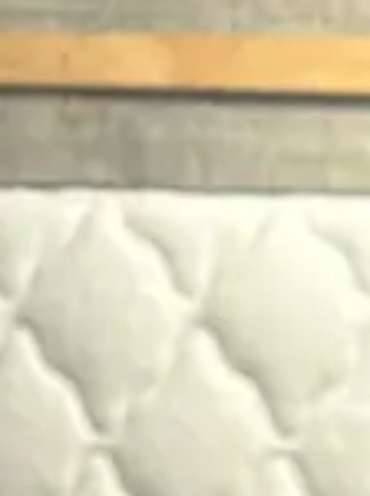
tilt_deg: -25.8
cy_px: 1627
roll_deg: +0.5
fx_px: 2344
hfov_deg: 8.8
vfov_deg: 9.0
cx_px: 562
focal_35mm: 164
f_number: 1.78
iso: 160
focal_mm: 6.86
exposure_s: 1/100
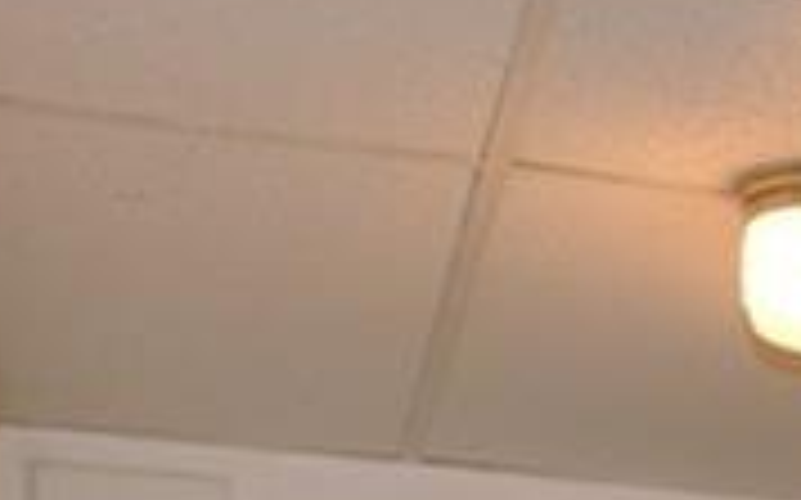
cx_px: 1512
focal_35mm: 158
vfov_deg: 7.4
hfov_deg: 12.0
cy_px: 1466
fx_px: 3447
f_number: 5
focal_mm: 18
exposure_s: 1/60
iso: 500
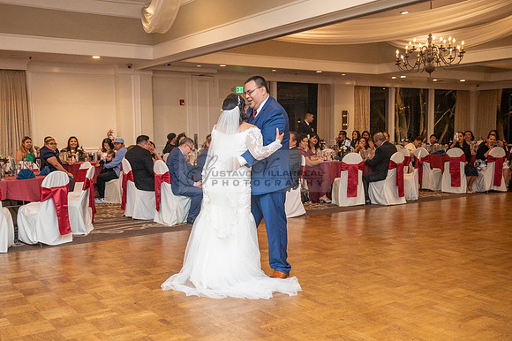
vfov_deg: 34.6
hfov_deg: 50.1
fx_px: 546
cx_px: 227
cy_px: 190
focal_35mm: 38
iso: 2500
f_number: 4
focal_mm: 34.5
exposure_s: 1/200
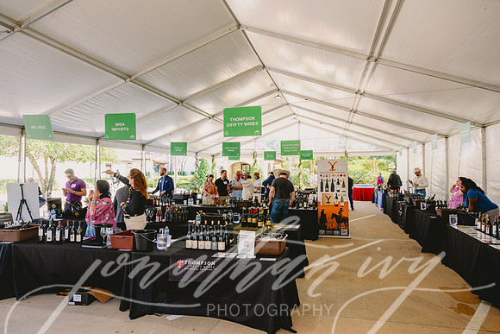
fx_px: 333
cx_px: 250
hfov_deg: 73.7
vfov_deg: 53.2
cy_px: 167
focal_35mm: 24
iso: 125
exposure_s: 1/40
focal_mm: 24
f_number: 5.6
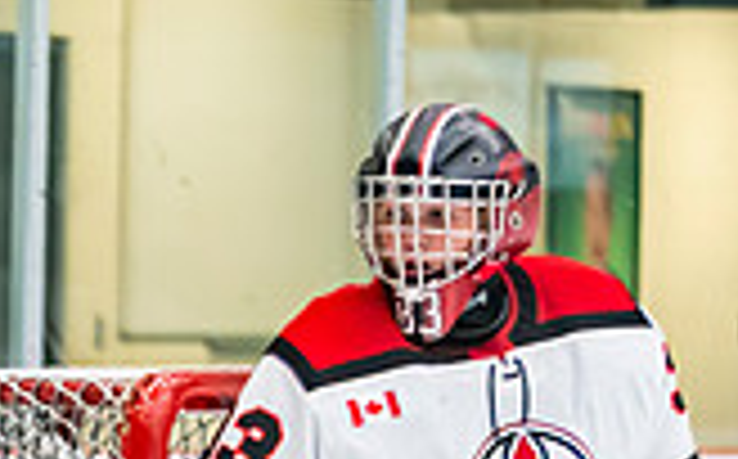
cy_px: 994
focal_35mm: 483
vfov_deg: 2.7
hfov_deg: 4.3
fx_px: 9701
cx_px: -509
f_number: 2.8
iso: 2500
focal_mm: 102
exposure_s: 1/640
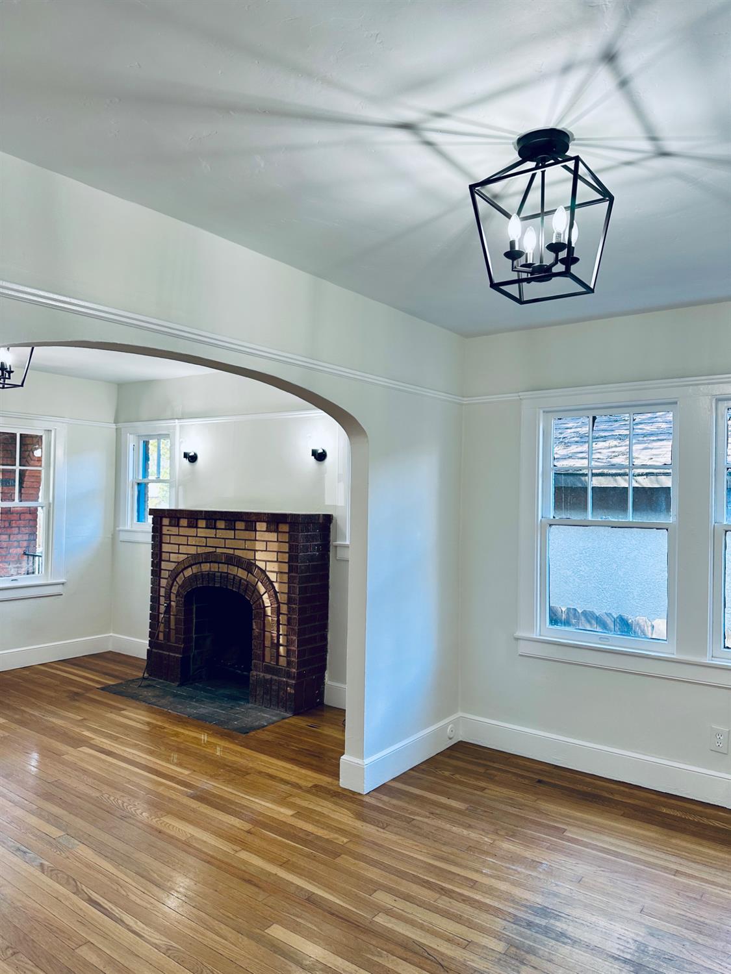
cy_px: 487
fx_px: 676
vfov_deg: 71.6
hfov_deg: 56.8
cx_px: 366
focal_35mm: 24
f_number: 1.78
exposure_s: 1/120
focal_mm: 6.86
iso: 100
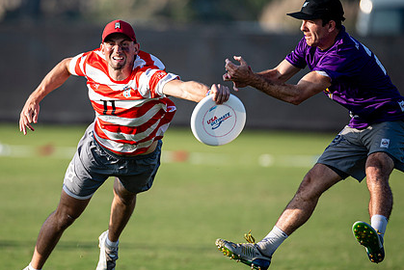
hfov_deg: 3.6
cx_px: 169
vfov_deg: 2.4
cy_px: 117
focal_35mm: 567
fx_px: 6367
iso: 110
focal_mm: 300
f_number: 3.2
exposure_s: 1/1000
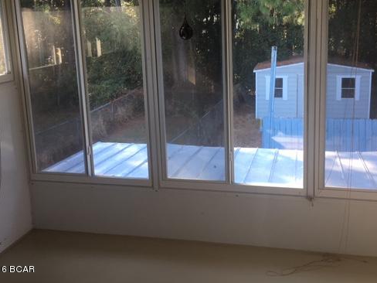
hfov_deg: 48.8
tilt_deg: -9.5
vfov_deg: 37.4
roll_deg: +1.2
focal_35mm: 38
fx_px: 414
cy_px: 99
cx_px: 221
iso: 32
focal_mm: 4.15
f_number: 2.2
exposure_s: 1/60
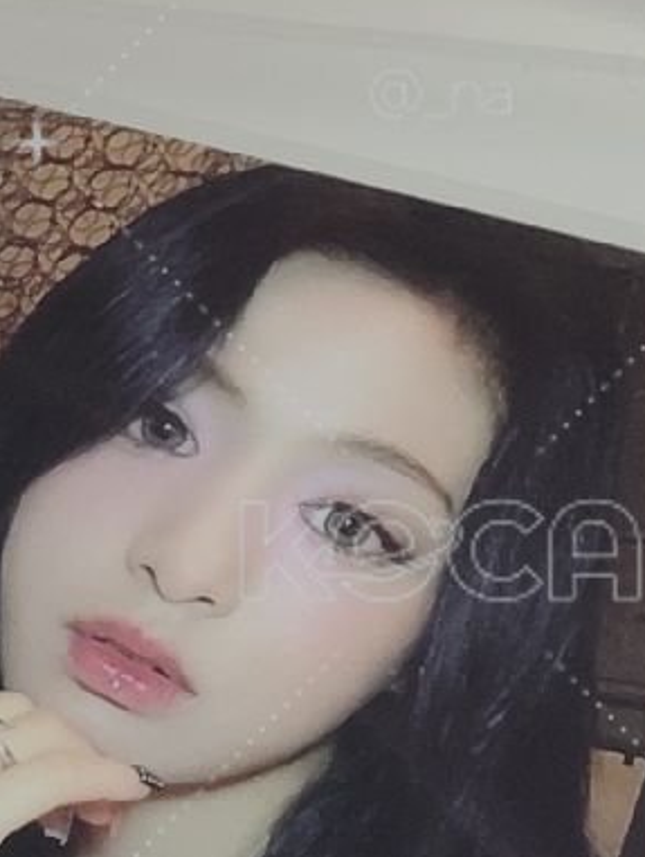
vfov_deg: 13.6
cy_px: -135
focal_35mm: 141
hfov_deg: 10.5
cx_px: 38
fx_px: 3493
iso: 500
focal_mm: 4.22
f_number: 1.8
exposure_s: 1/120
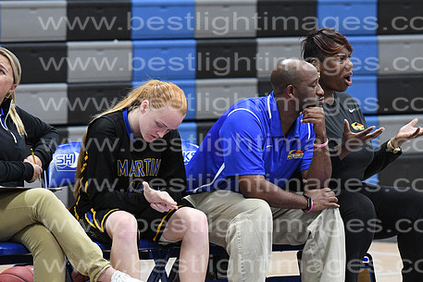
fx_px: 4031
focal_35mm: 343
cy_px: 165
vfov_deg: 4.0
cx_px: 252
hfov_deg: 6.0
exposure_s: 1/640
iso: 5000
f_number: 3.2
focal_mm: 180
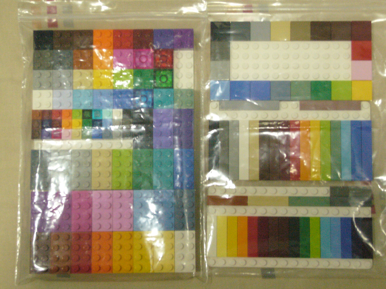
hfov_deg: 24.4
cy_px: 144
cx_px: 193
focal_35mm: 80
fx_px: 892
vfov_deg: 18.4
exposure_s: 1/13
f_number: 4.8
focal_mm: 13.2
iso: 400
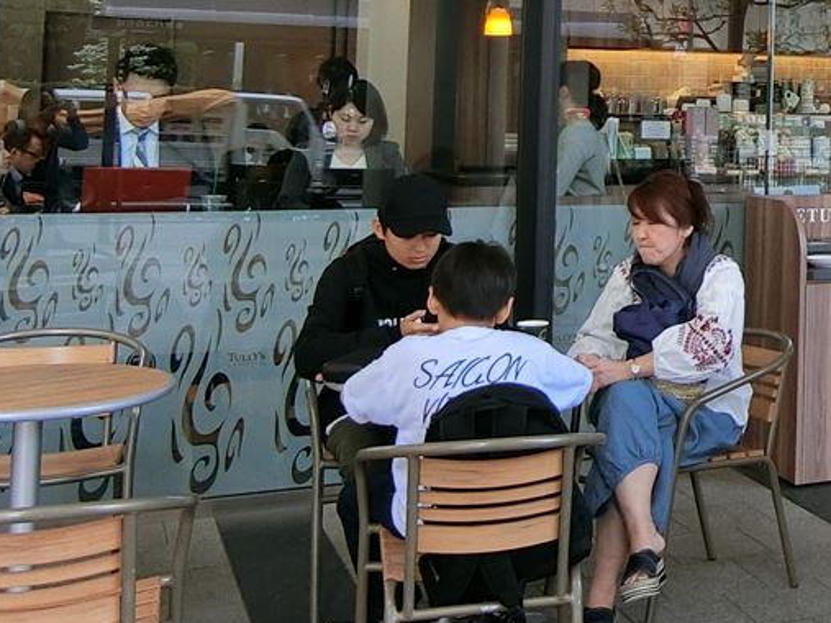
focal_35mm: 60
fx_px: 1440
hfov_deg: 28.5
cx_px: 964
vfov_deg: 23.7
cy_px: 52
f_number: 2.7
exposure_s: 1/125
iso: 125
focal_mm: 4.06
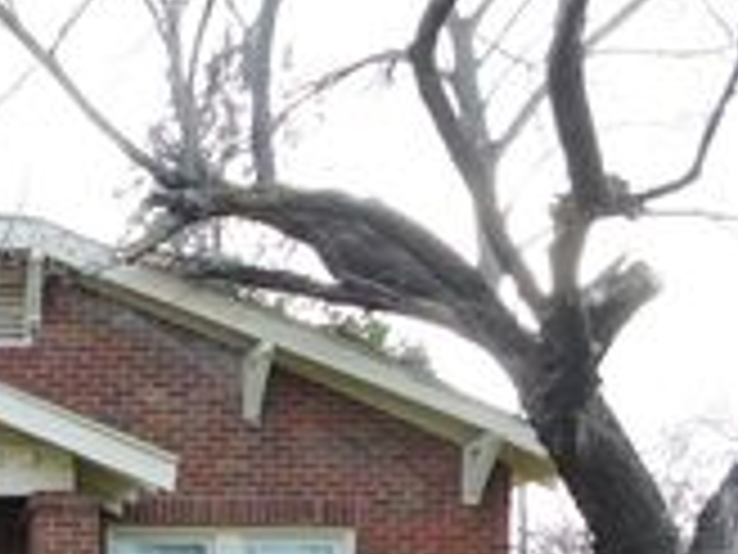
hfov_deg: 24.9
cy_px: 754
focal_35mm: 70
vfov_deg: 19.2
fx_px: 1492
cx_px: -162
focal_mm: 4
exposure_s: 1/200
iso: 125
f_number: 3
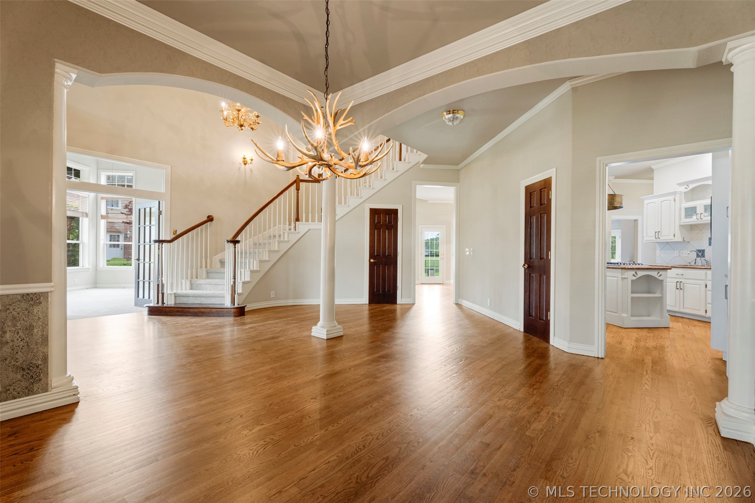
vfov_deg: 73.7
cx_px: 378
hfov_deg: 96.7
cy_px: 252
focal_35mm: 16
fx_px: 336
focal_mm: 16
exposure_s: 1.3
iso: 200
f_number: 9
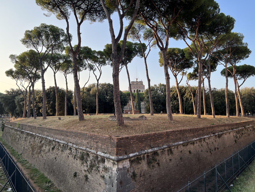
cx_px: 128
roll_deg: +0.3
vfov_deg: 53.1
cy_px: 96
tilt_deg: +6.0
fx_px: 192
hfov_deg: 67.3
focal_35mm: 26
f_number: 1.5
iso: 50
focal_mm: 5.7
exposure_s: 1/1183
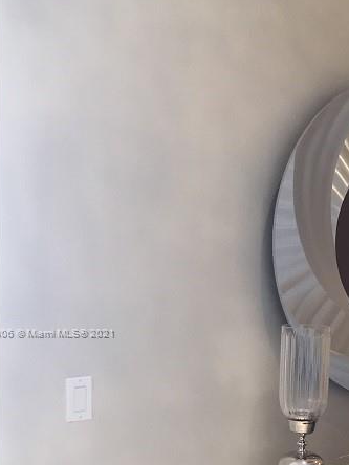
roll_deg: -1.8
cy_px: 333
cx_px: 338
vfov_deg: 29.9
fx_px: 860
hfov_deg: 22.2
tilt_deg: -4.3
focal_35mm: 64
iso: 80
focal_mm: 4.15
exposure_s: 1/30
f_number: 2.2
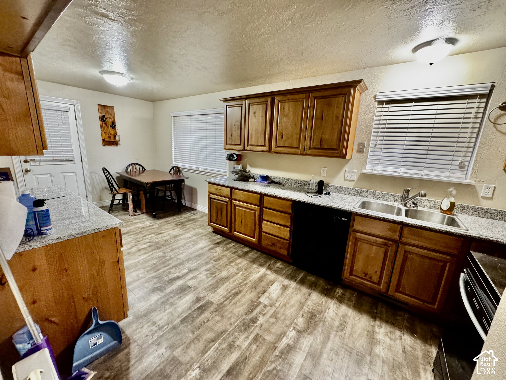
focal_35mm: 14
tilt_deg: -13.3
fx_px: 205
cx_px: 253
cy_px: 190
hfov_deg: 102.1
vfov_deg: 85.7
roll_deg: -2.8
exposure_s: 1/60
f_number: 2.2
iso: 640
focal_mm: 2.22
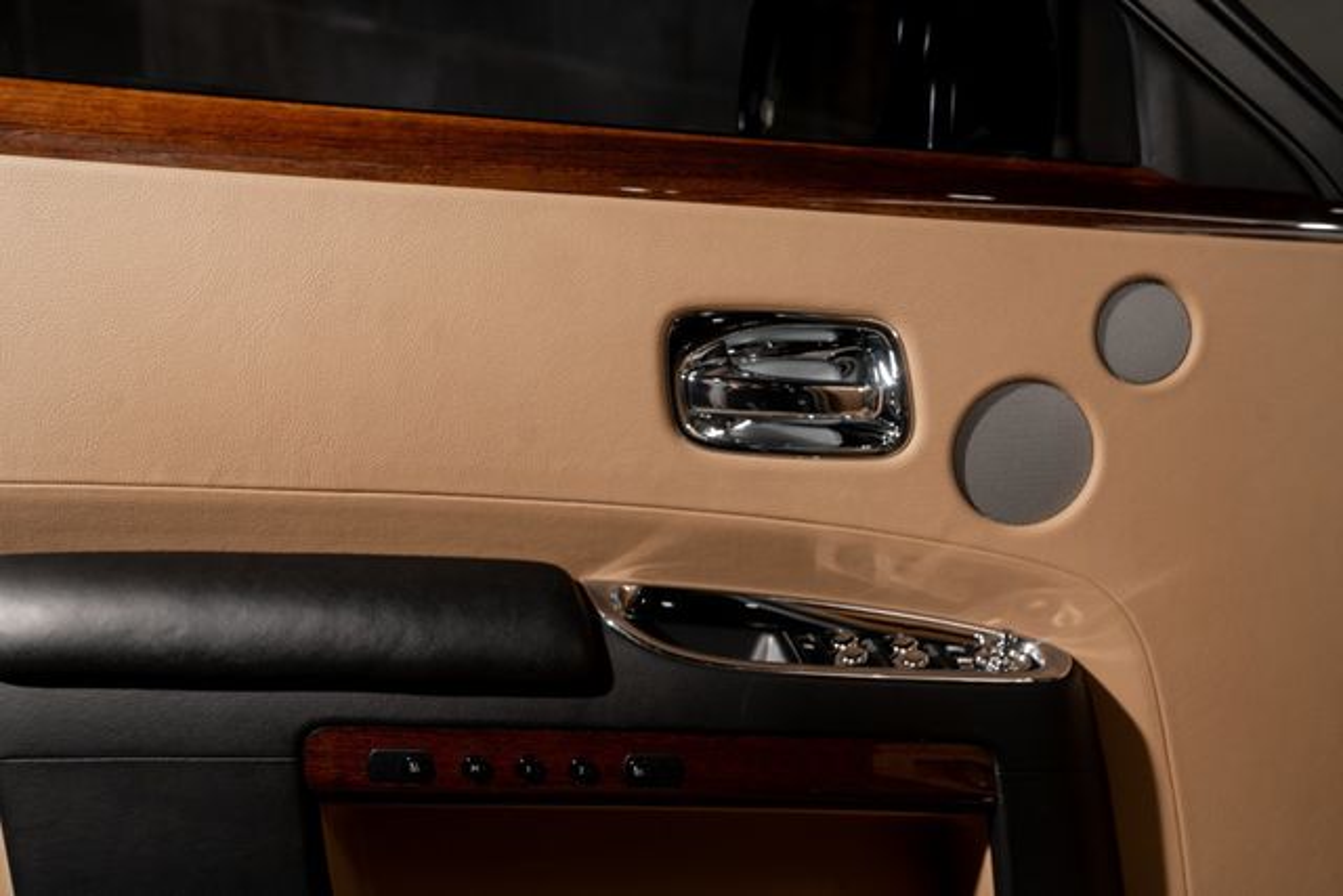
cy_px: 448
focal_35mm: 39
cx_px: 672
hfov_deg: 49.5
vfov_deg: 34.2
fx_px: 1455
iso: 125
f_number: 5
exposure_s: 1/60
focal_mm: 39
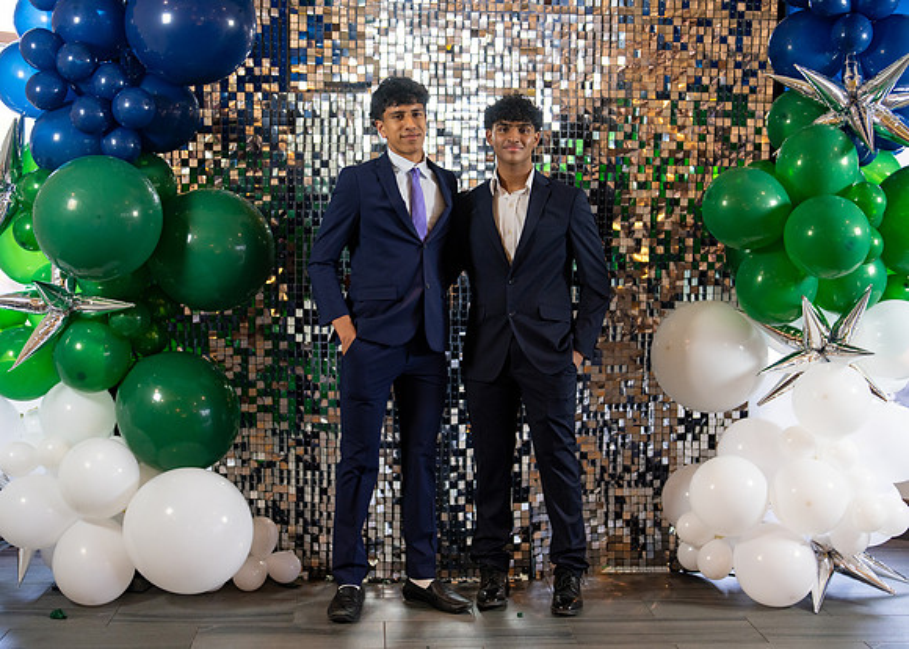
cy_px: 334
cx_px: 462
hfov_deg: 35.5
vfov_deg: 25.7
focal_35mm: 55
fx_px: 1420
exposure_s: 1/320
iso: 800
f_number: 1.2
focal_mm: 50
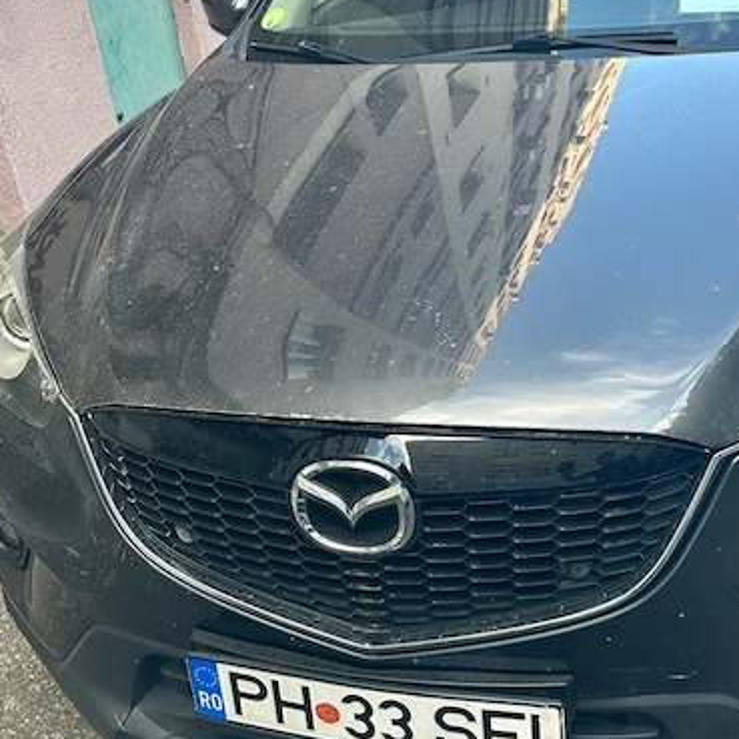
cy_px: 168
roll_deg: +8.5
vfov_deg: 35.8
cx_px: 473
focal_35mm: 46
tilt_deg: -15.8
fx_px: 1111
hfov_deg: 36.5
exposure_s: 1/360
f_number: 1.78
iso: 80
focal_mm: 6.86
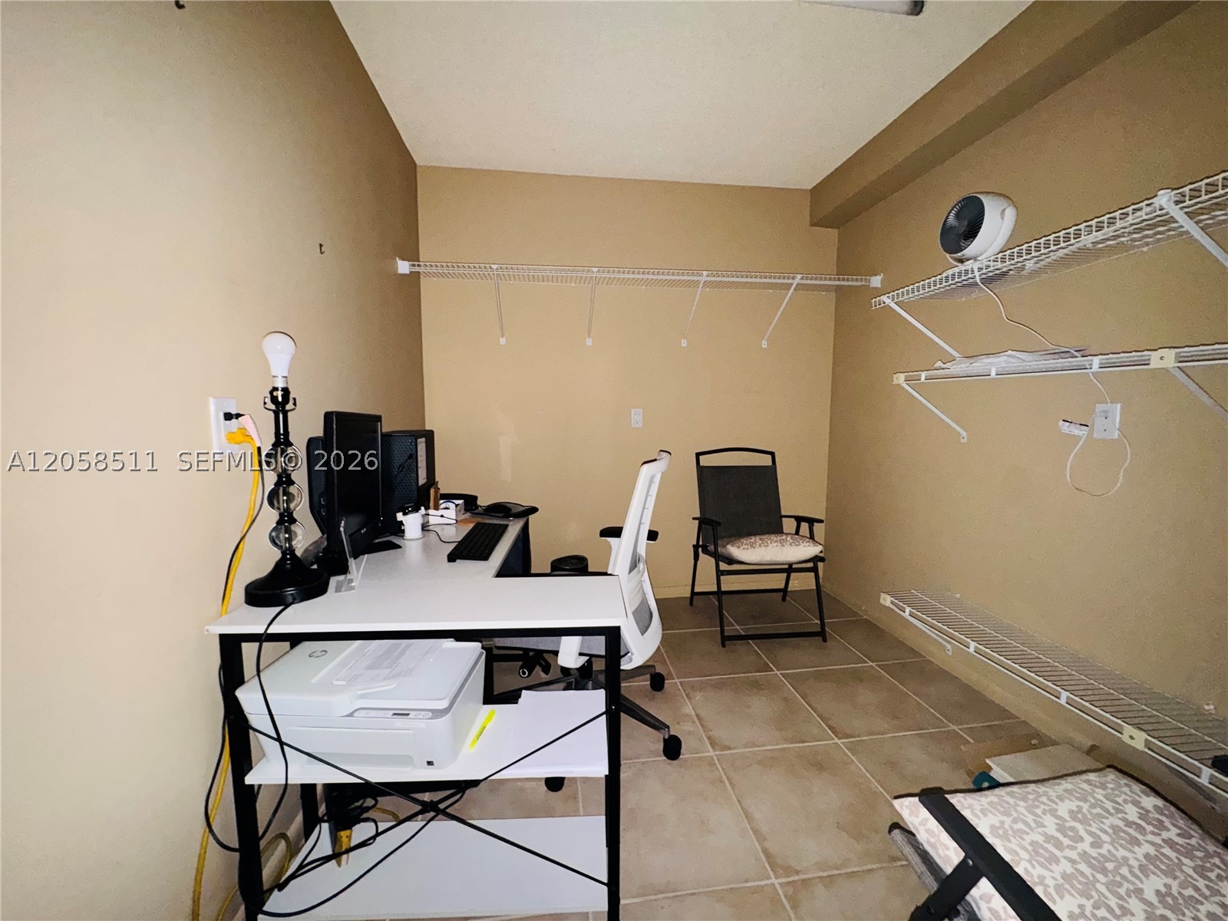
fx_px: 497
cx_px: 614
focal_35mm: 14
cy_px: 460
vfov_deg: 85.7
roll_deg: -0.3
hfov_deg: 102.1
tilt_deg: -5.8
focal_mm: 2.22
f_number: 2.2
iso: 320
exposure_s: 1/16
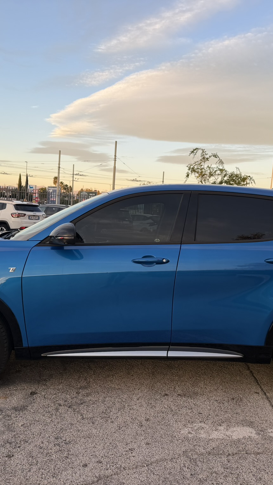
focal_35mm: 35
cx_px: 142
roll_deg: -4.1
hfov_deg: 33.7
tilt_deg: -4.5
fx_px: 450
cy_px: 243
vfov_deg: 56.6
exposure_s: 1/416
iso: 80
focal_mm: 6.76
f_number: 1.78
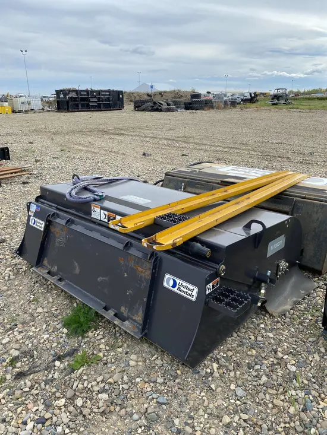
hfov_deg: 53.1
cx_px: 164
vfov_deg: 67.3
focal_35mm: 26
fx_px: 327
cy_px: 218
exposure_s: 1/1608
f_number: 1.8
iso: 32
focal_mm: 4.25
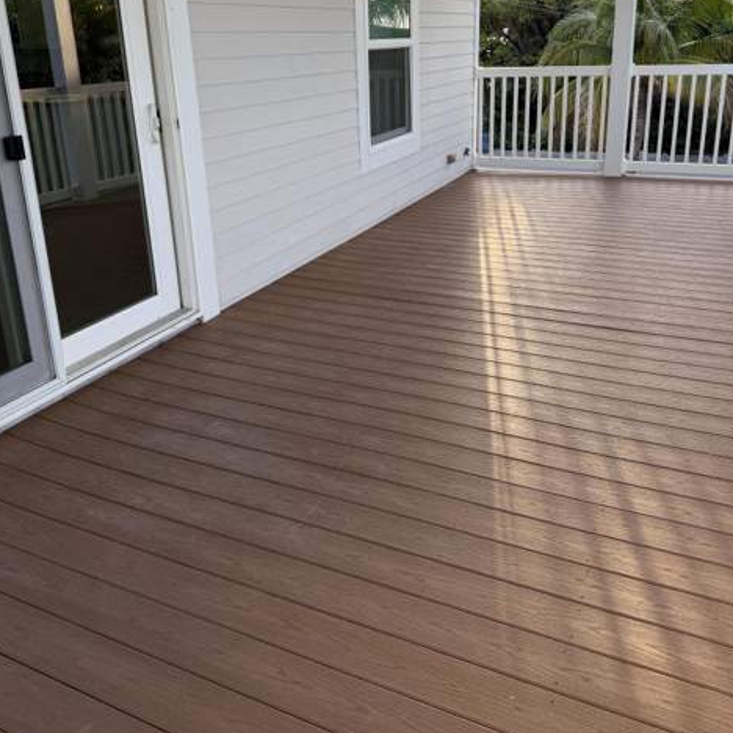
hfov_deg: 55.6
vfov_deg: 54.7
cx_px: 368
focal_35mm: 29
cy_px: 254
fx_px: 695
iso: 100
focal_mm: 6.76
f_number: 1.78
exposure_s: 1/677
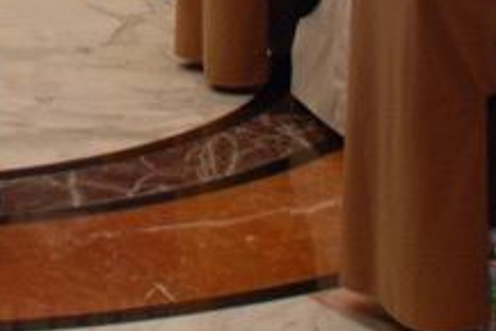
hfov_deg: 12.1
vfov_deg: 8.1
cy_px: -204
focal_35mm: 166
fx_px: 2289
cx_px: -75
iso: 400
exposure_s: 1/60
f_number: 3.8
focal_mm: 20
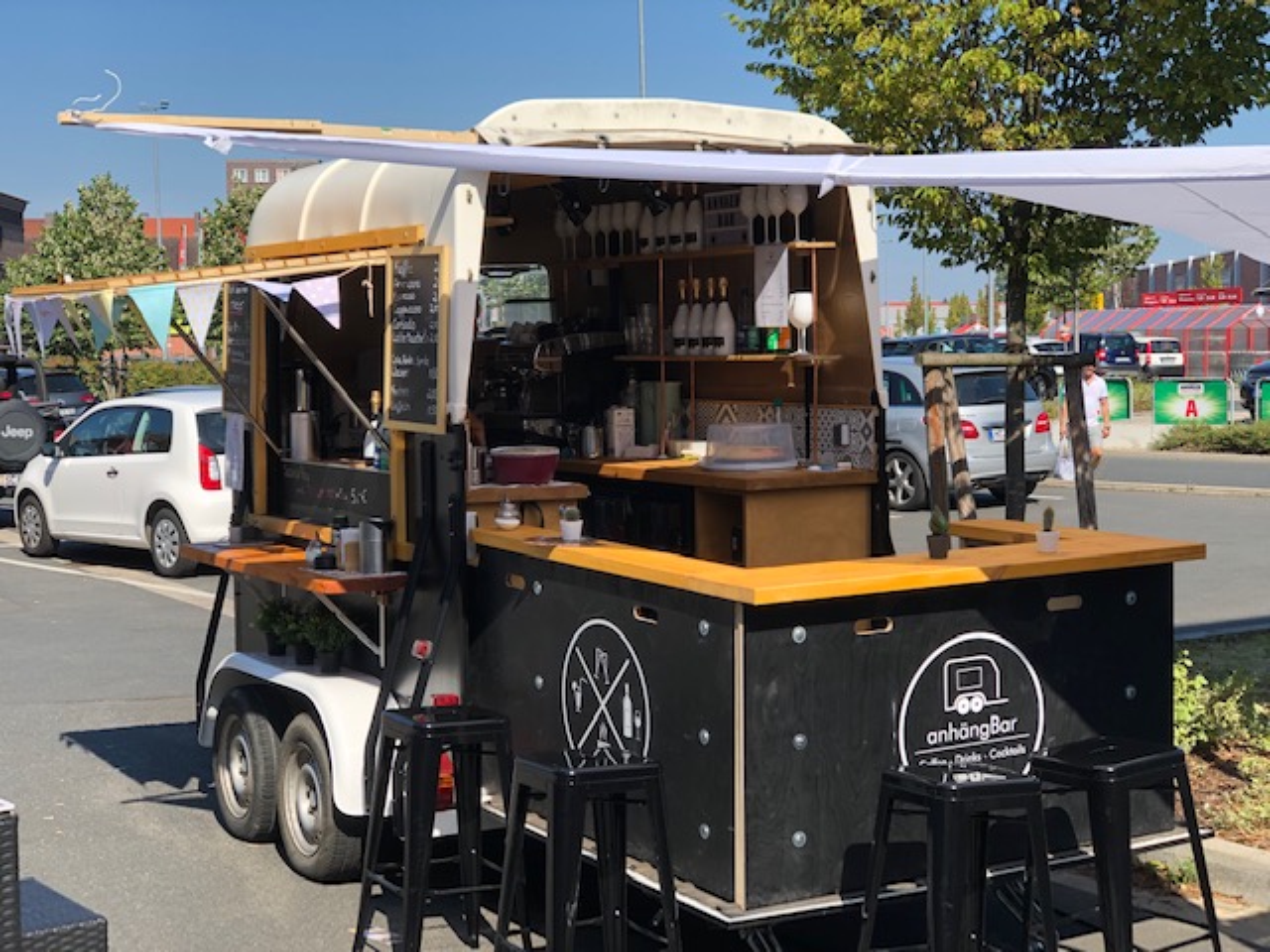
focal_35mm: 57
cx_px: 635
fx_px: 2091
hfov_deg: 33.8
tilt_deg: -4.1
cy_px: 476
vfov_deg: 25.7
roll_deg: +0.5
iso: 20
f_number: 2.8
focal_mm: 6.6
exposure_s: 1/510
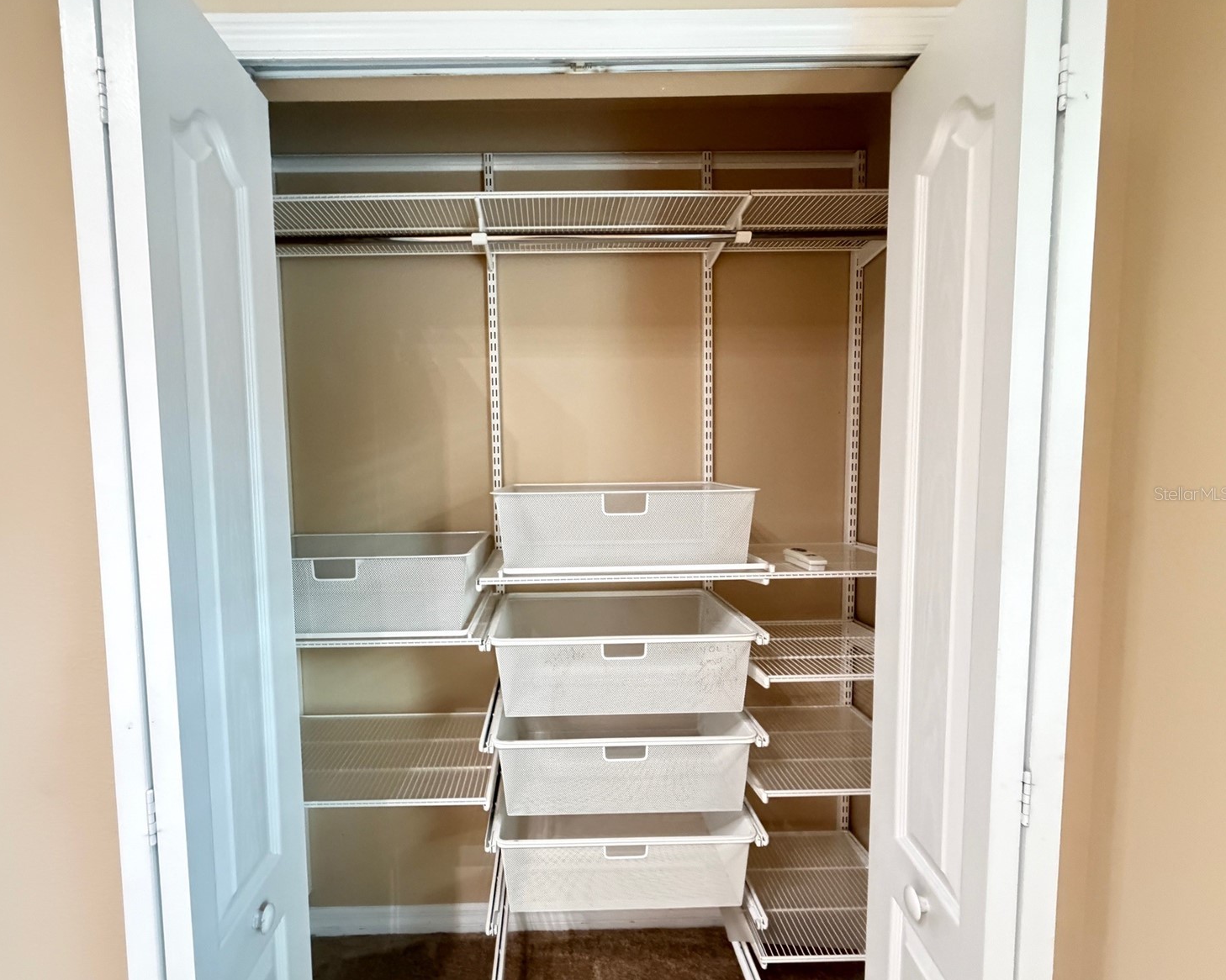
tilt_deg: -3.0
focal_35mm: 15
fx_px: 544
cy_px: 493
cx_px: 561
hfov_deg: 96.6
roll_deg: +1.0
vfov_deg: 84.0
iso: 1250
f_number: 2.2
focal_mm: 2.22
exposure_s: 1/40
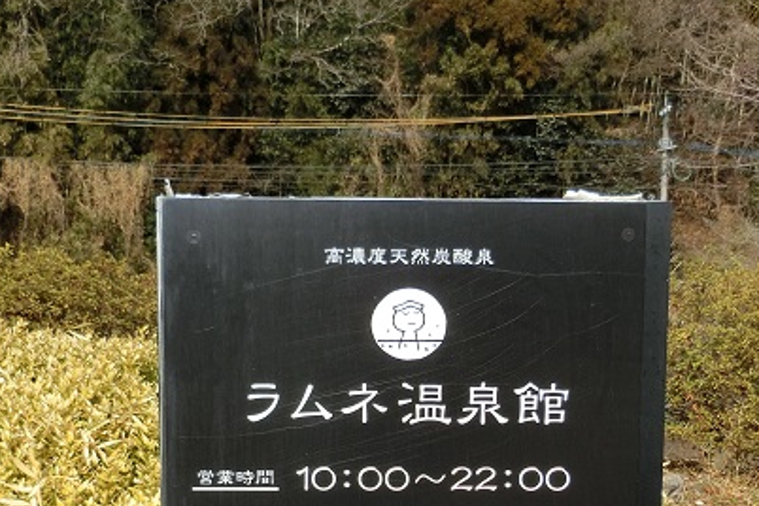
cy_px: 483
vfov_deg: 21.9
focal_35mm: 60
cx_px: 395
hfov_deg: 33.4
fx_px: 1265
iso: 80
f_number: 3.7
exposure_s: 1/800
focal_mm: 5.2
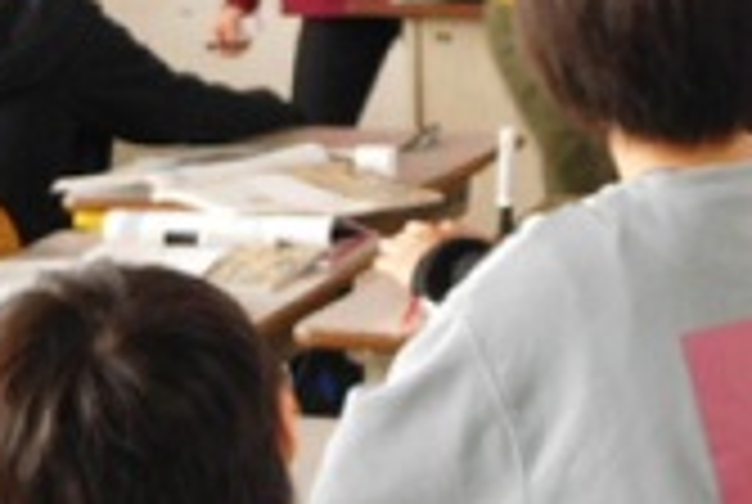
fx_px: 4081
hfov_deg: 10.4
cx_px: 797
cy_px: -202
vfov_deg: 7.0
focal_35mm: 195
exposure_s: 1/25
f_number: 4.5
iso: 400
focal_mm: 12.5
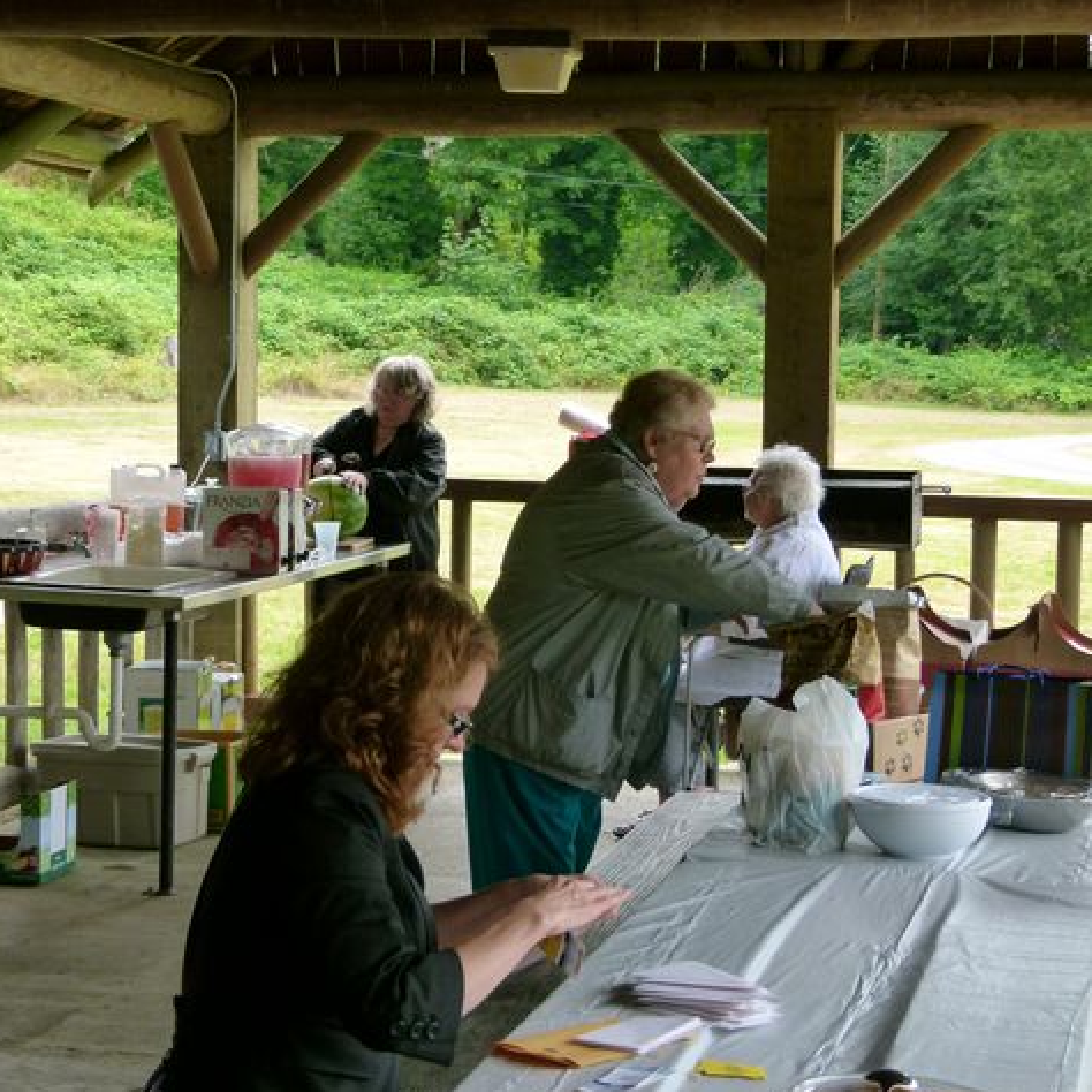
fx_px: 2855
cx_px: 472
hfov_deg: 21.6
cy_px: 551
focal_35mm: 80
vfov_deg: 21.7
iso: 160
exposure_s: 1/100
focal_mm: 12.1
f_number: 3.3
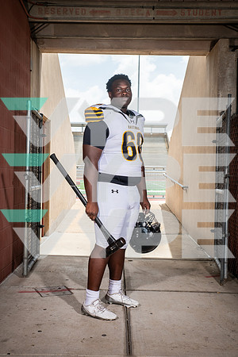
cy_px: 178
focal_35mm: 46
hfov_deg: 29.2
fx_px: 456
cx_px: 119
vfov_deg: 42.7
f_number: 7.1
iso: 125
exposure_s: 1/400
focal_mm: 46
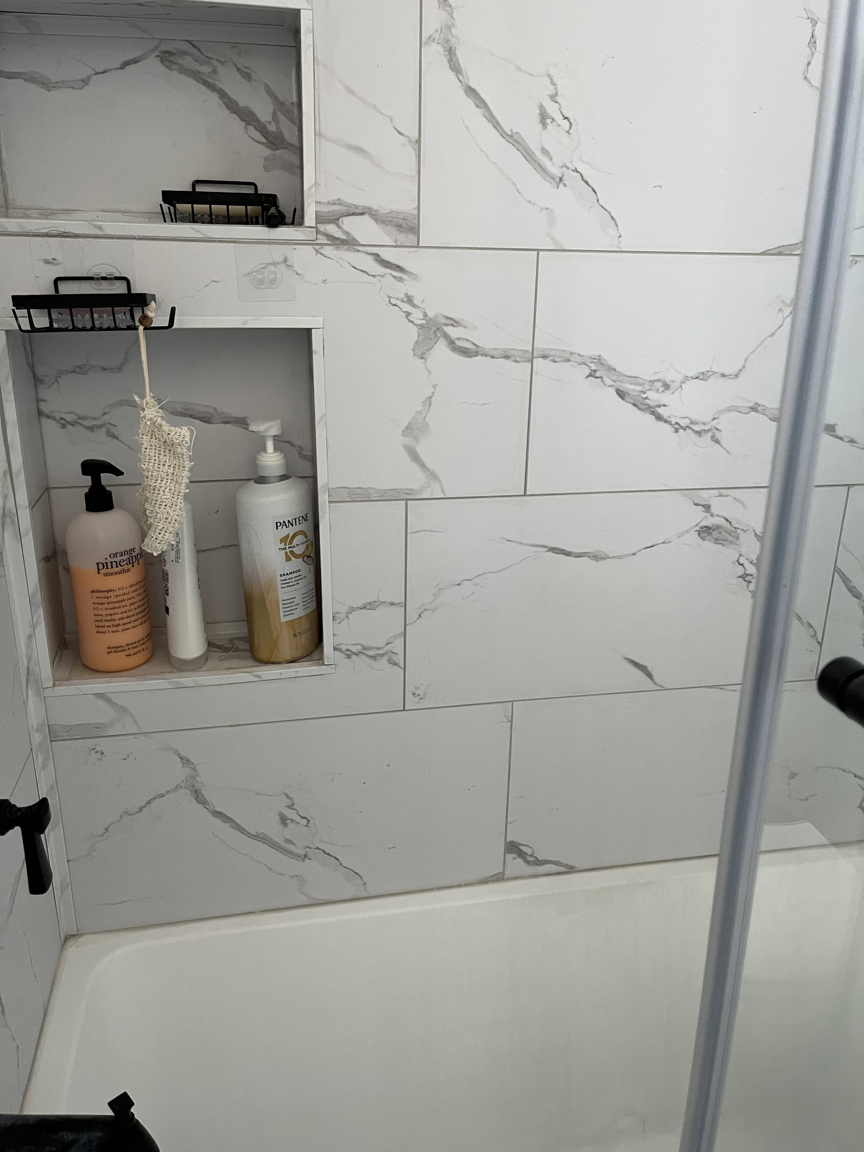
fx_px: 865
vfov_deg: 67.3
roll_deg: +0.7
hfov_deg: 53.1
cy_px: 576
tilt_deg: -17.0
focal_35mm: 26
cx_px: 432
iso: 160
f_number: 1.6
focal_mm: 5.1
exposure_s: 1/60
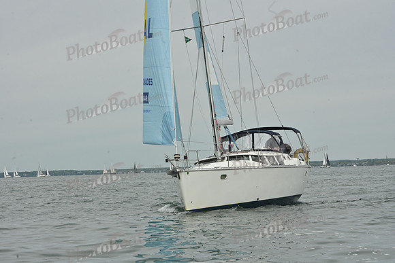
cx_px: 198
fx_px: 1273
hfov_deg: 17.6
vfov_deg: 11.8
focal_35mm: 116
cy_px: 132
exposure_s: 1/800
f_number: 13
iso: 320
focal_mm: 116
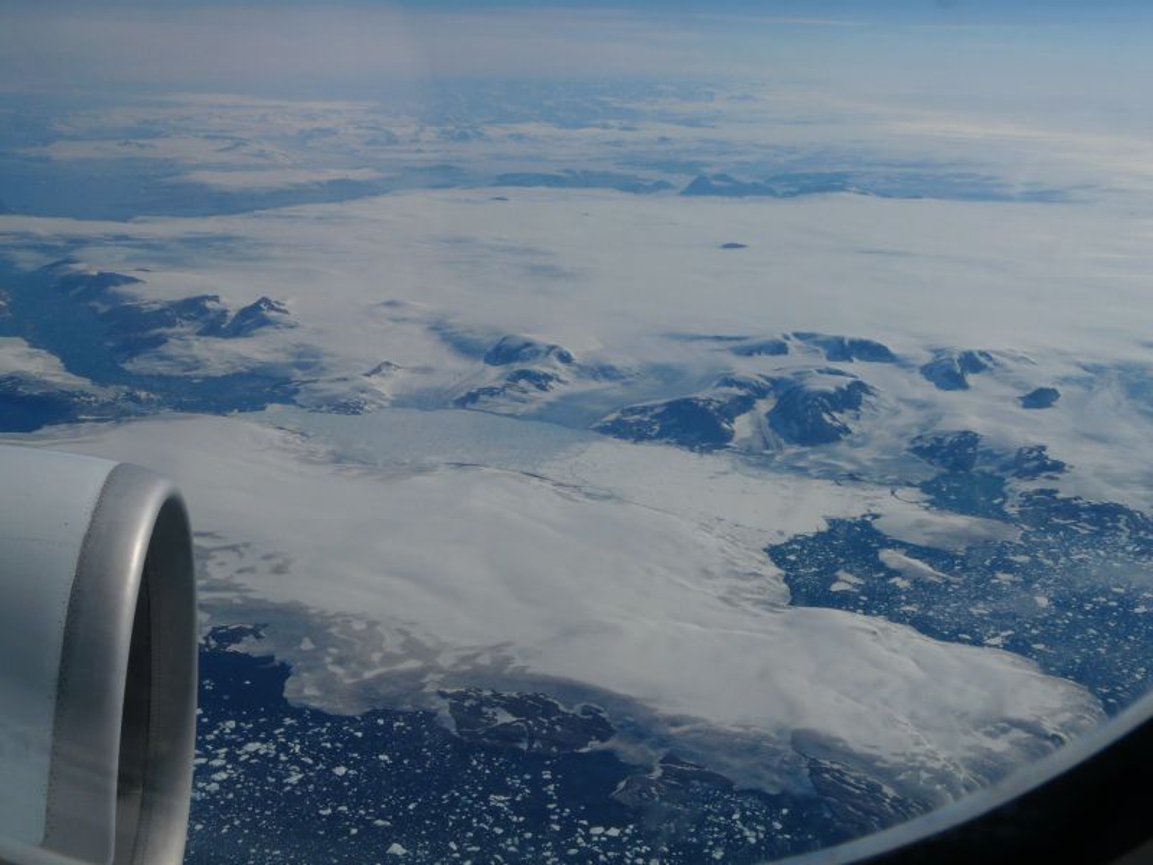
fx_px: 1432
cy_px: 432
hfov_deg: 43.9
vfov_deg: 33.6
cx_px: 576
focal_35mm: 43
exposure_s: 1/1000
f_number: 8
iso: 100
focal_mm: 7
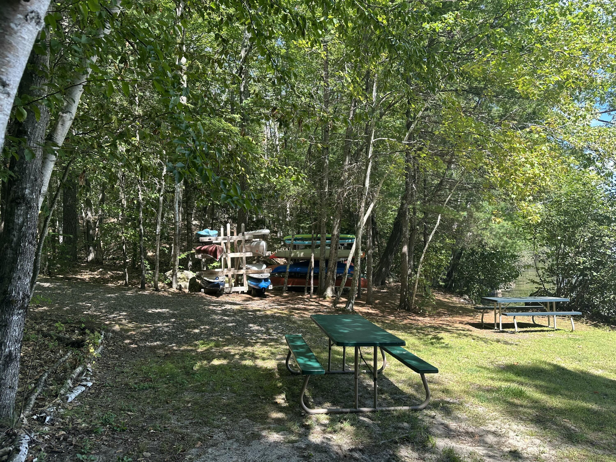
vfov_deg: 56.8
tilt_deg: +3.7
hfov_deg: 71.6
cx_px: 308
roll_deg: +2.4
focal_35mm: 24
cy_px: 231
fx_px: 427
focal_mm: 6.86
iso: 80
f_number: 1.78
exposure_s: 1/501
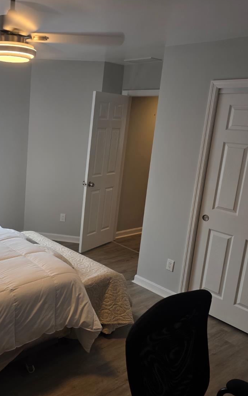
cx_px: 43
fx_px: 357
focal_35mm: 33
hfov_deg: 36.8
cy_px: 196
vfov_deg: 58.1
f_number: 1.7
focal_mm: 6.3
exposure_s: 1/52
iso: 50
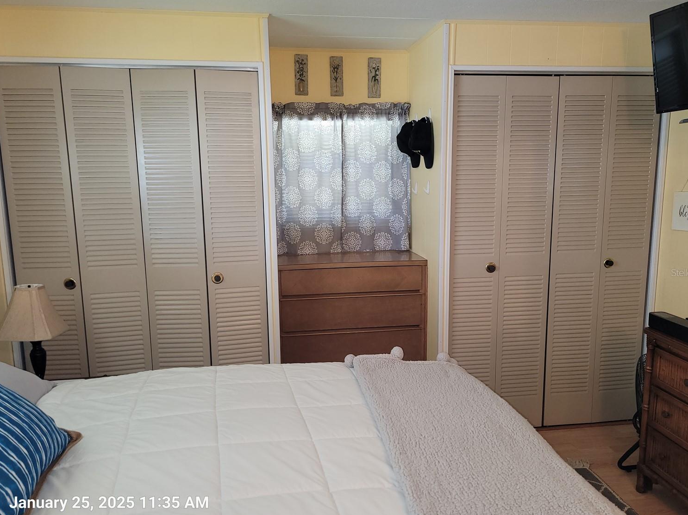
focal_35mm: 28
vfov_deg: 49.7
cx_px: 344
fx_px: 556
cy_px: 272
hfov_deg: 63.5
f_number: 1.8
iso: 125
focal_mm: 5.4
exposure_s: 1/24
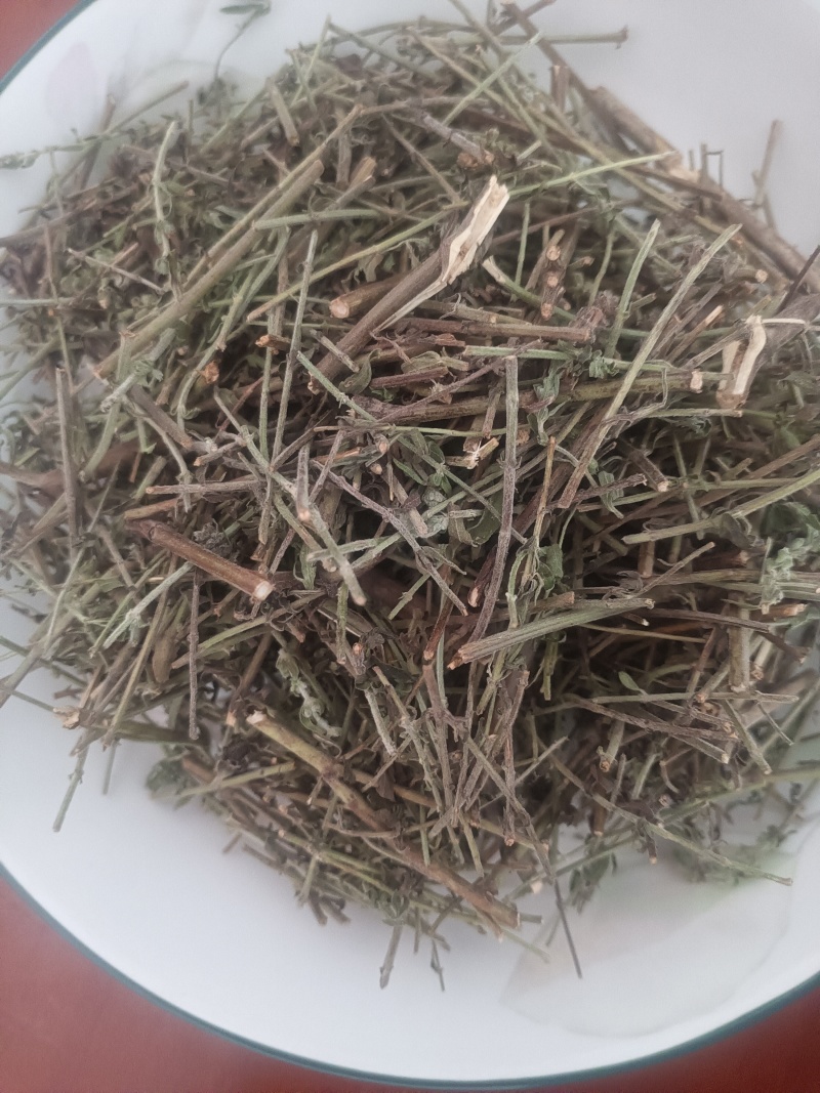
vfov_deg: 67.3
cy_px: 546
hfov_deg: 53.1
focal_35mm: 26
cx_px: 410
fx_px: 821
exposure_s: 1/100
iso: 3667
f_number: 1.8
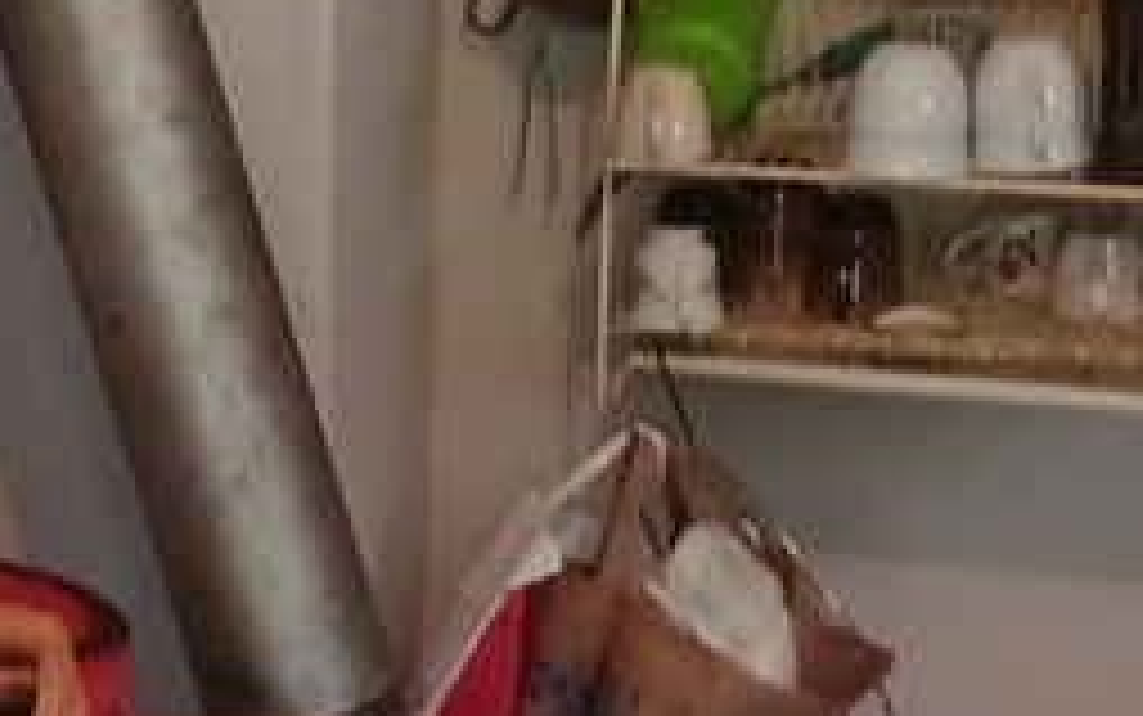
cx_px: 369
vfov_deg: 7.9
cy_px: 1090
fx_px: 5080
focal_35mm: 163
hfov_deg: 12.8
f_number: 1.9
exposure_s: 1/50
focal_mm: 4.95
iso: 1000
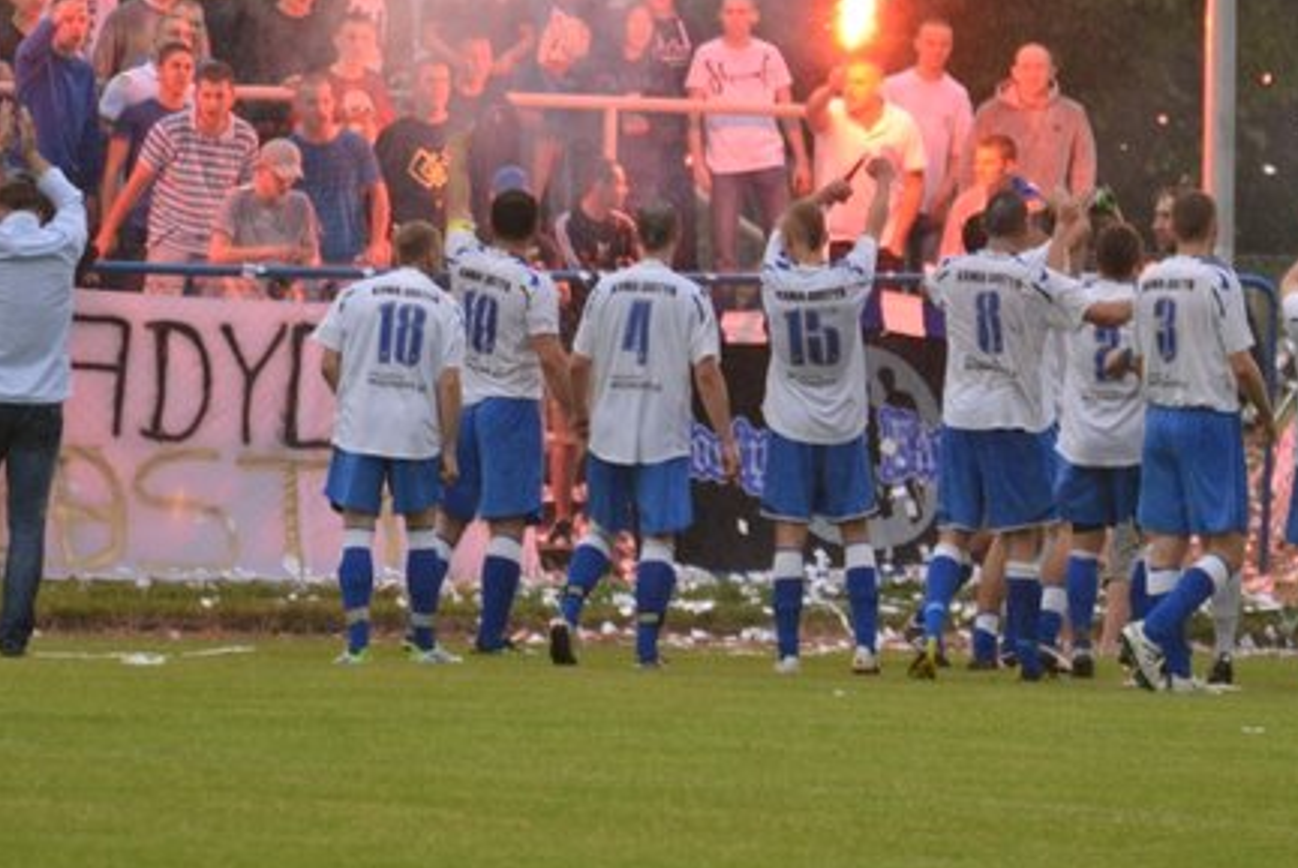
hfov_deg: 3.7
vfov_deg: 2.4
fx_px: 20355
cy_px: 282
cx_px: 631
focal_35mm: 564
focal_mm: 250
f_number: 5.6
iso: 800
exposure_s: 1/250
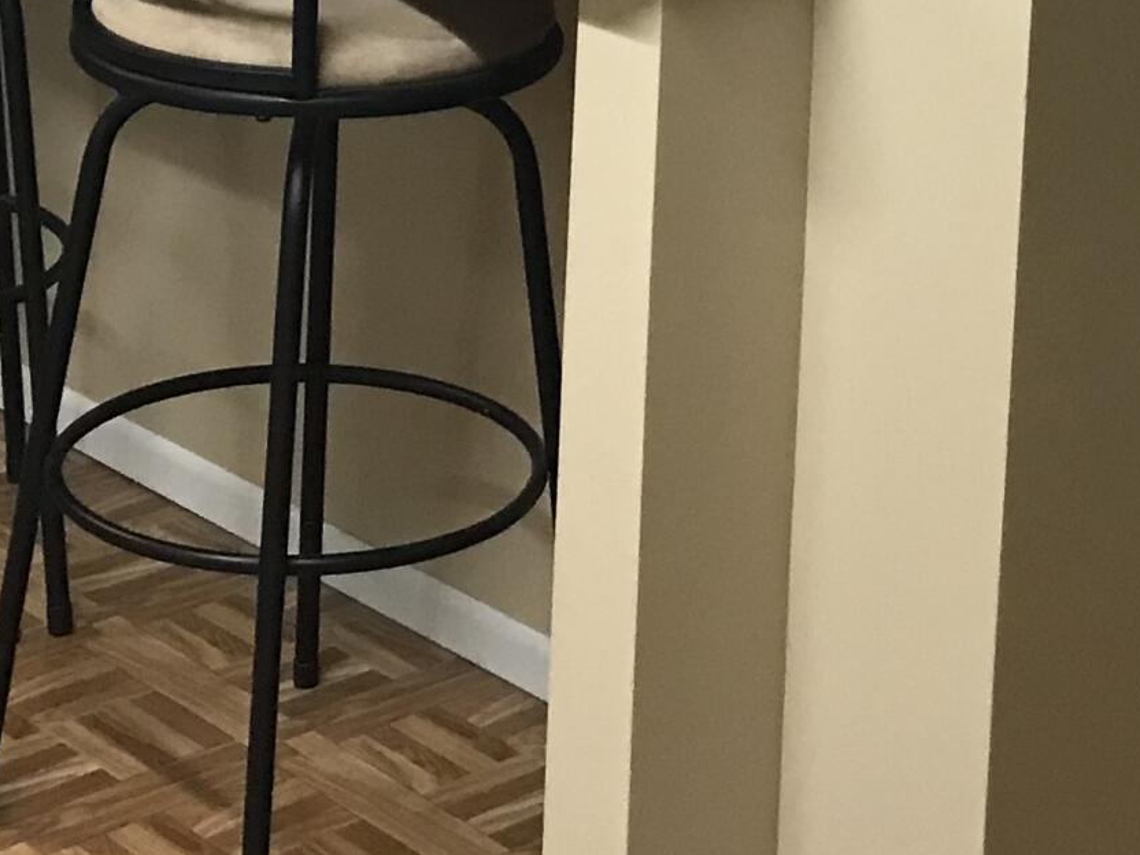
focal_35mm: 101
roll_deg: -2.3
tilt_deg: -6.4
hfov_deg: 19.4
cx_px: 802
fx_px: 3326
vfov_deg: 13.6
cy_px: -484
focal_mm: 3.99
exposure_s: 1/15
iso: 50
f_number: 1.8
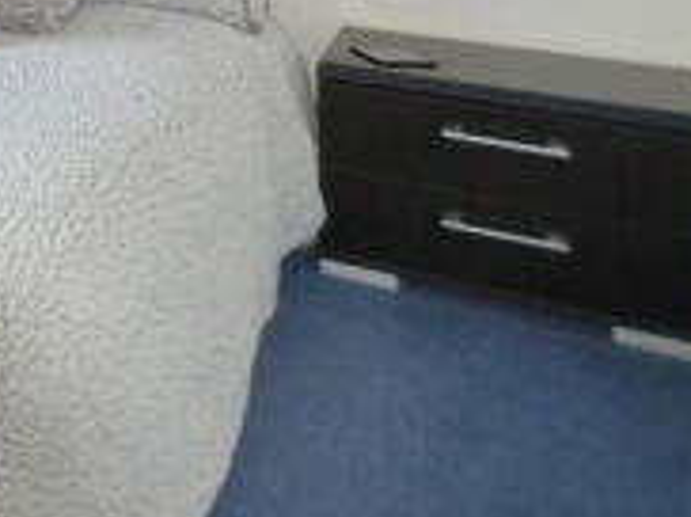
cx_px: -332
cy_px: -234
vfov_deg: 23.2
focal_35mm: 52
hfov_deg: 26.9
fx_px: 1037
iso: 280
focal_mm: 10
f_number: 4
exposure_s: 1/125
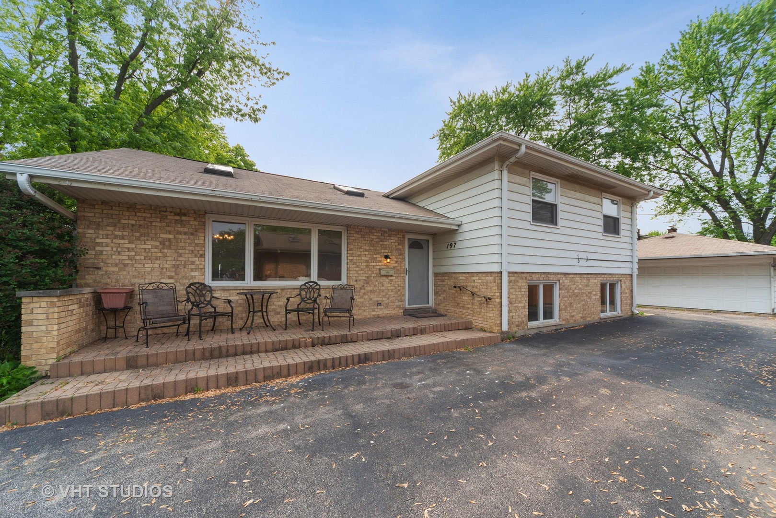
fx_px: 280
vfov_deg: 85.4
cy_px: 259
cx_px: 388
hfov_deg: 108.3
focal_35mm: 13
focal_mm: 13
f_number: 8
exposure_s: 1/500
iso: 320
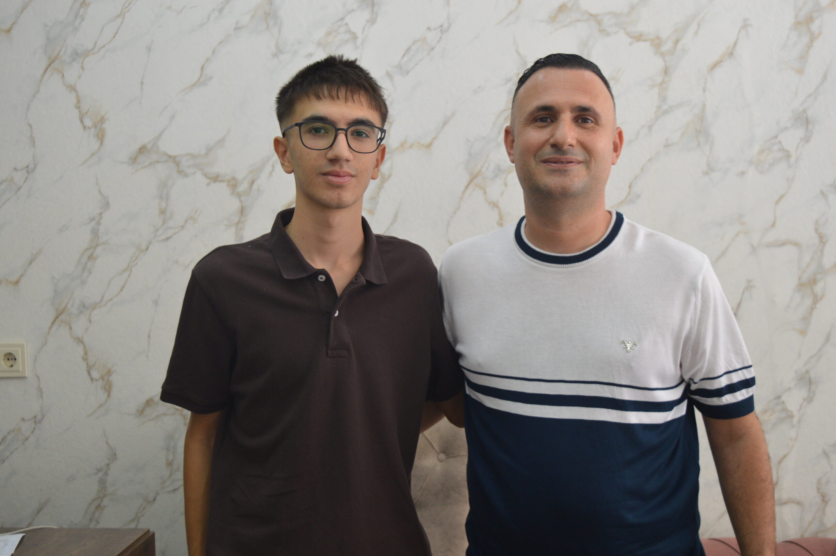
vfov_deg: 26.4
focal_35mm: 51
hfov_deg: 38.9
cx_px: 418
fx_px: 1183
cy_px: 278
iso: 560
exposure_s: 1/60
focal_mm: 34
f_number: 4.5
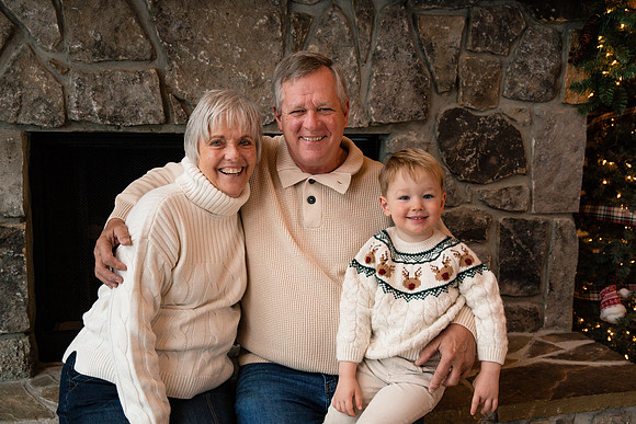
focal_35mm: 43
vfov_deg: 30.9
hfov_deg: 45.0
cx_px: 329
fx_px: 767
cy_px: 205
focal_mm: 42
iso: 800
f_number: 4.5
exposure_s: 1/250
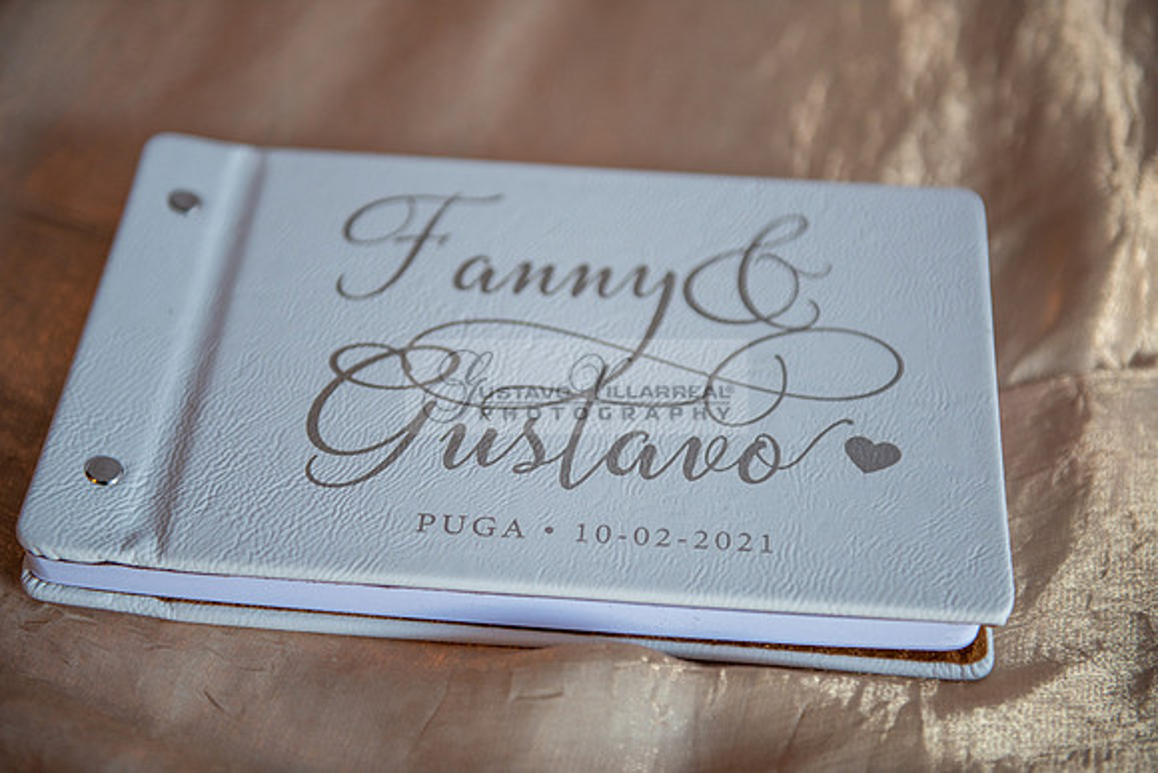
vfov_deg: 19.5
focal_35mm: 70
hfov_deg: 28.8
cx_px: 579
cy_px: 386
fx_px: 2252
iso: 400
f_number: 2.8
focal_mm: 70
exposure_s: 1/200
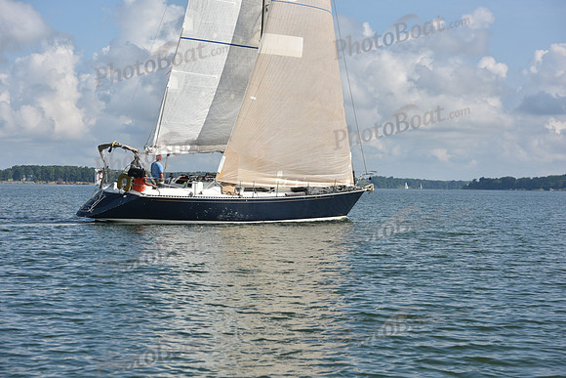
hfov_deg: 24.8
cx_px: 283
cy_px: 189
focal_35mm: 82
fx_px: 1289
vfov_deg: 16.7
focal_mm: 82
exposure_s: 1/2500
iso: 320
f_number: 6.3
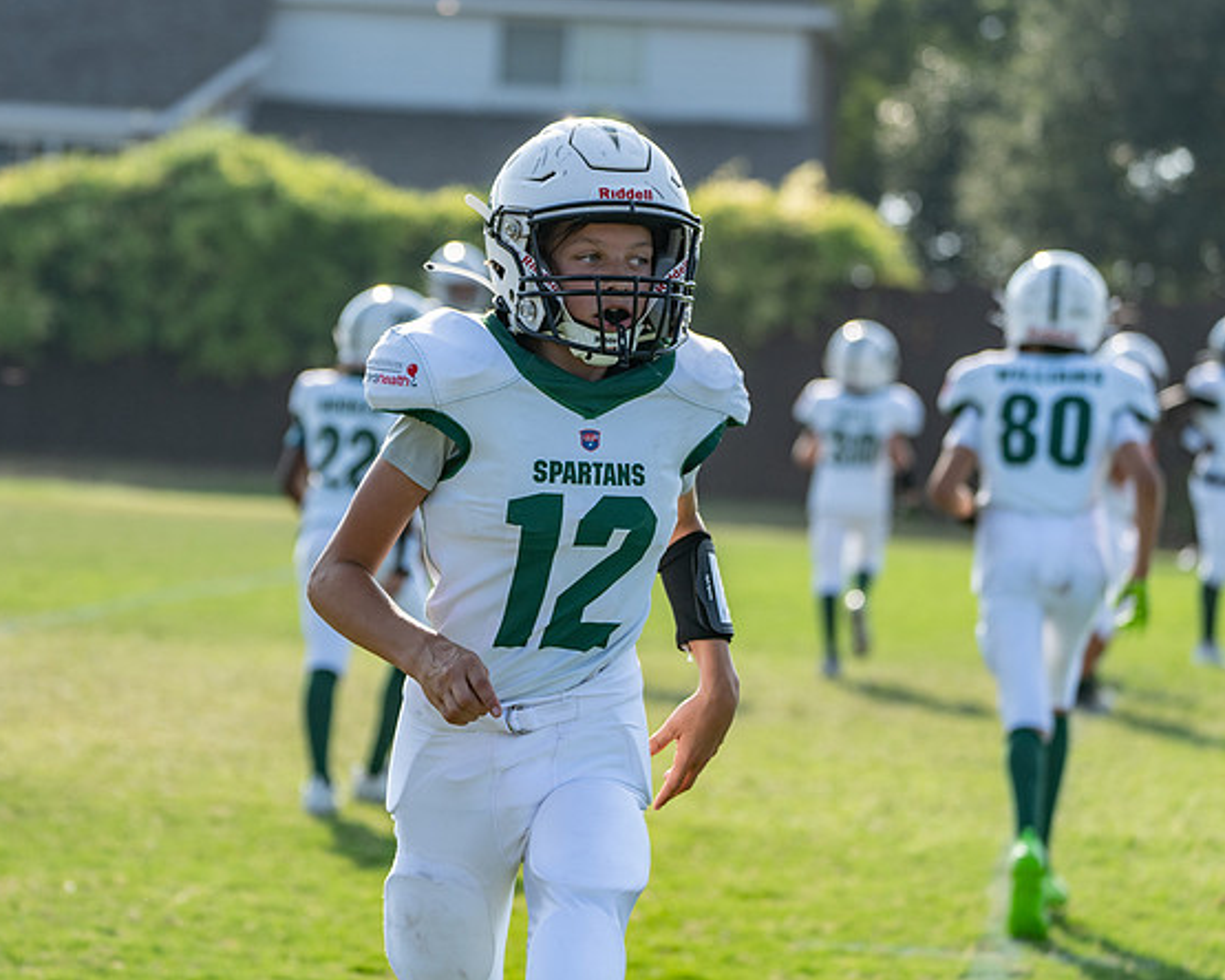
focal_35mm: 202
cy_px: 459
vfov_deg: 7.7
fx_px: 7324
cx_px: 484
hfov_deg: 9.6
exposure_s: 1/1000
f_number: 5.6
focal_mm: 168
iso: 250
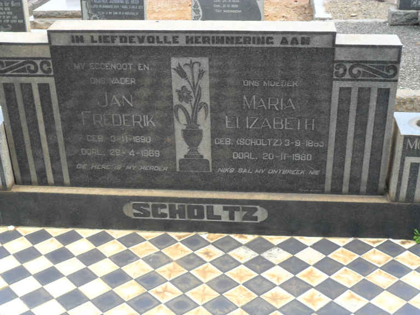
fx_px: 631
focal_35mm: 52
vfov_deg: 28.0
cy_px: 158
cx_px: 210
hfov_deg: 36.8
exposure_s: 1/90
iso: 100
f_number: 5
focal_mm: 9.3
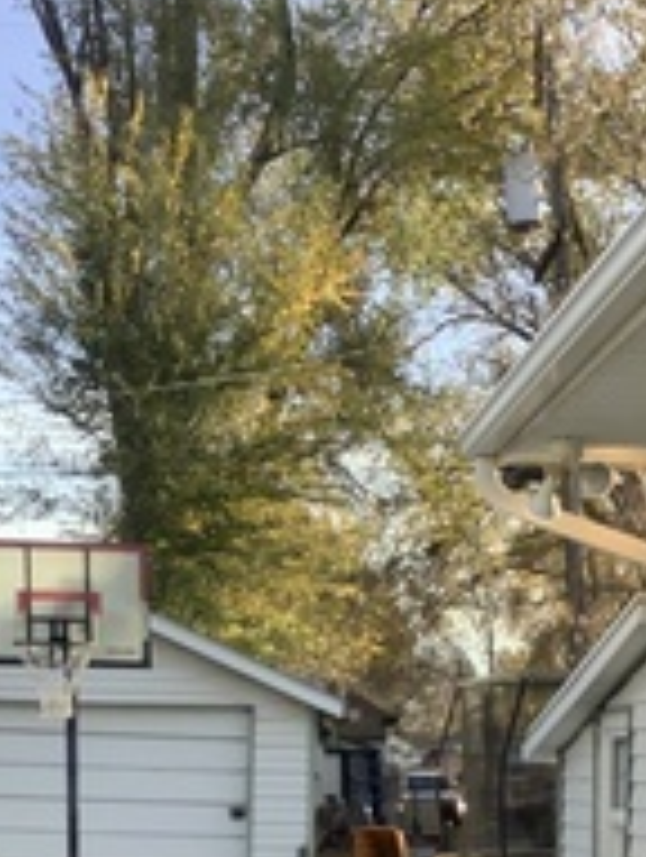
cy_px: 987
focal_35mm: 81
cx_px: 455
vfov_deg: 22.5
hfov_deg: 18.2
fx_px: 2009
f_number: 2.4
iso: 25
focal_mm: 3.3
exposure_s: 1/193
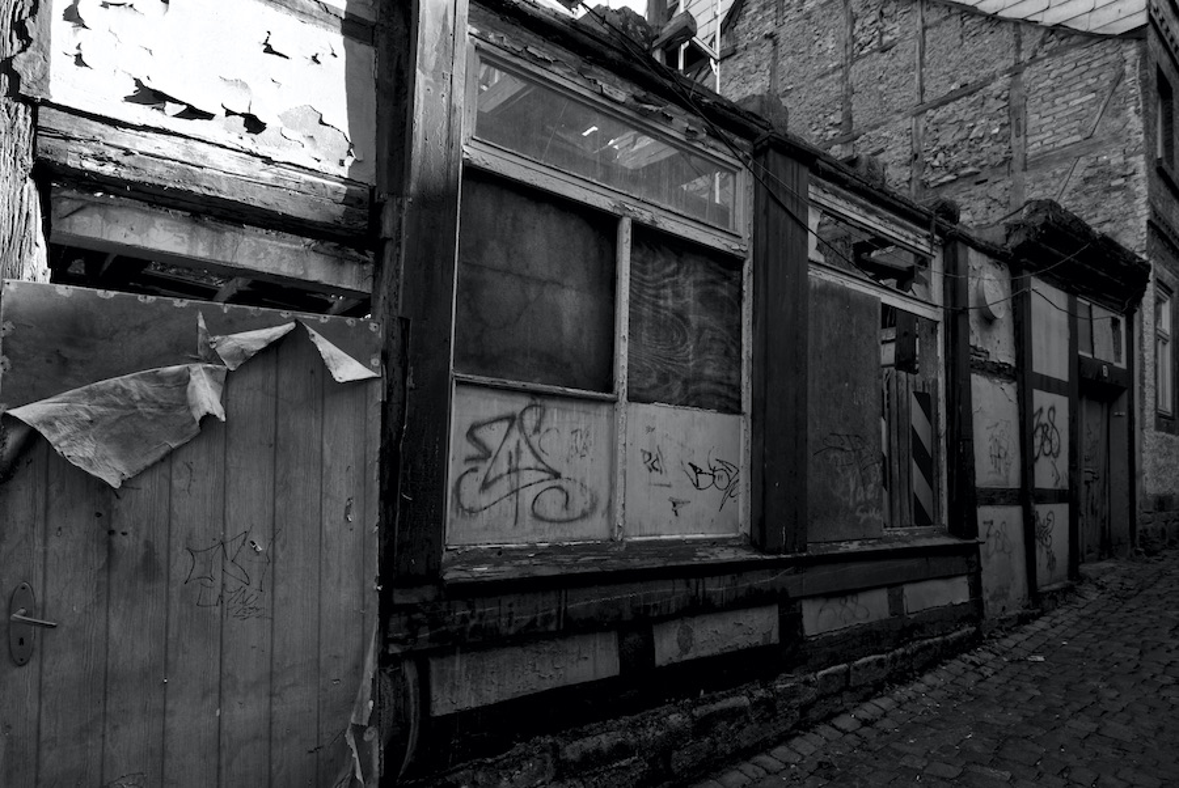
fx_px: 590
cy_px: 394
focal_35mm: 18
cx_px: 590
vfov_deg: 67.5
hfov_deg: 89.9
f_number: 5.6
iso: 100
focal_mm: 18
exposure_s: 1/80
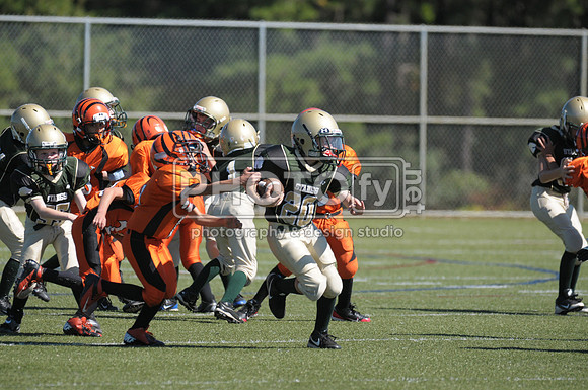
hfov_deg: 4.6
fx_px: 7340
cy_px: 195
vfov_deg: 3.0
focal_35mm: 450
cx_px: 294
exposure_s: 1/4000
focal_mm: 300
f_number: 4
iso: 640
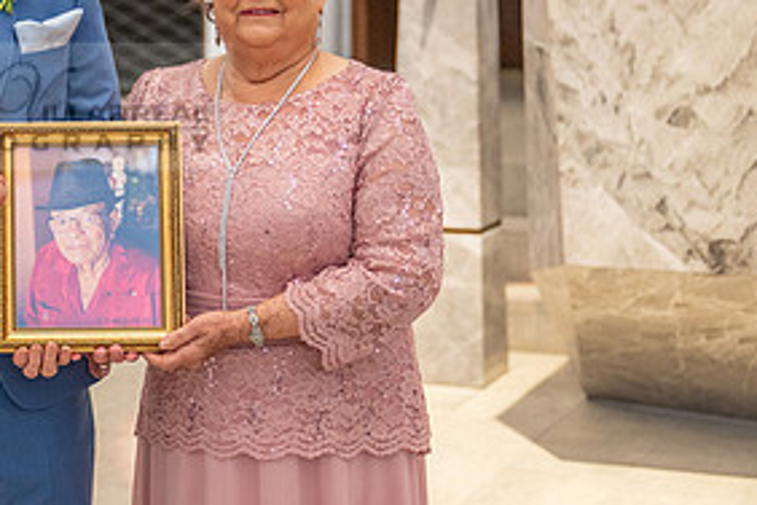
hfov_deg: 18.3
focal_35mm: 109
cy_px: 106
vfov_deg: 12.5
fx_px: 2292
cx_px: 5
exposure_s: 1/160
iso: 800
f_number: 2.8
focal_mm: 53
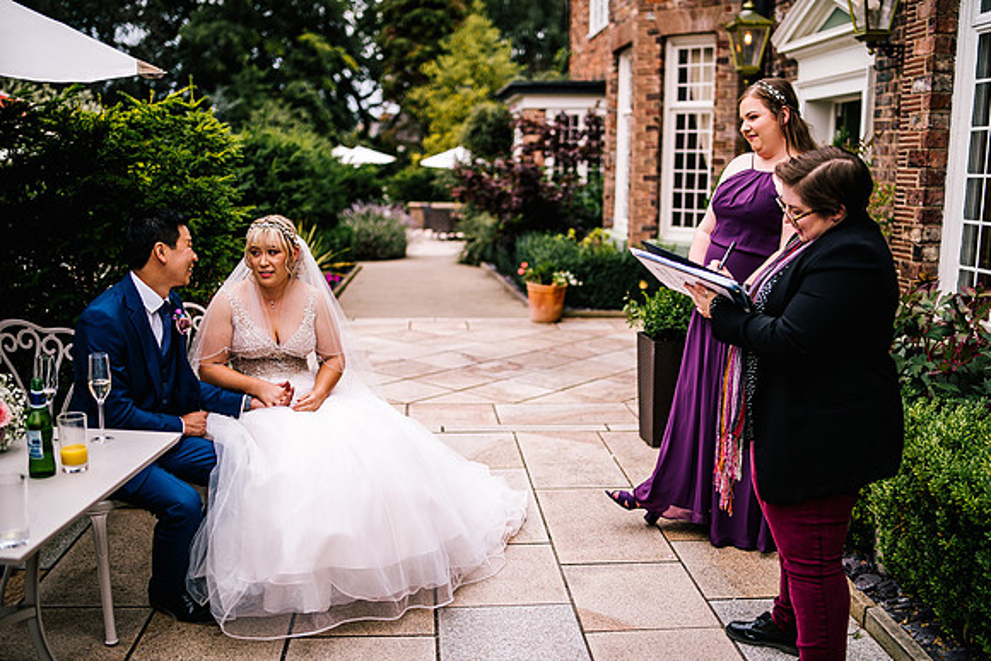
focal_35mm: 35
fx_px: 964
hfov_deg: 54.4
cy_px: 330
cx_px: 496
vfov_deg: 37.9
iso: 100
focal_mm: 35
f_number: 1.6
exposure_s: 1/3200
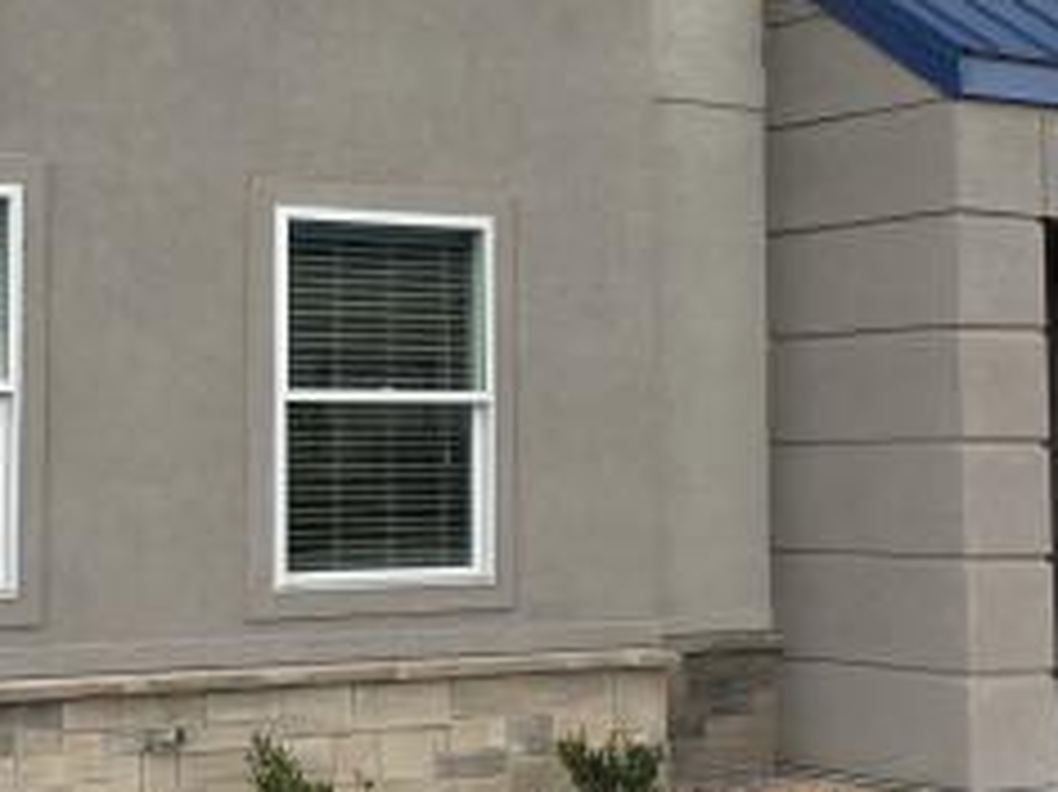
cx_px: 387
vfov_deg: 18.6
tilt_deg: +5.3
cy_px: 248
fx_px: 2413
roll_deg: +0.9
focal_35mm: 79
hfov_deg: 24.6
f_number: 2.2
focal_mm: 4.15
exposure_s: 1/425
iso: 25
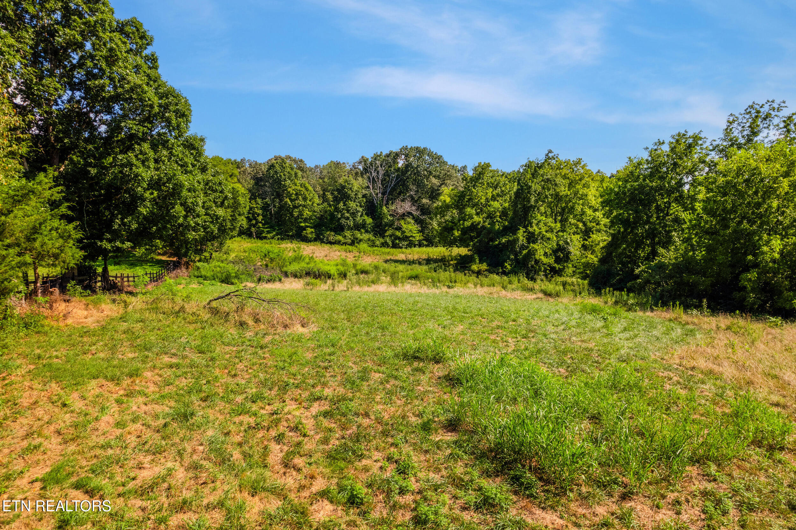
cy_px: 265
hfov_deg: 78.6
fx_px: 486
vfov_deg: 57.2
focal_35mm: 22
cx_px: 398
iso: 110
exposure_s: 1/125
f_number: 2.8
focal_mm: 8.38
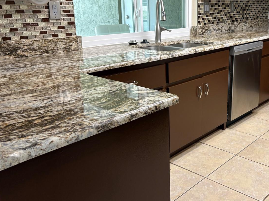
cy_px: 87
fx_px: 295
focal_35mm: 38
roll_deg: +0.5
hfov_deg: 47.9
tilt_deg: -15.5
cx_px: 187
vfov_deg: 37.6
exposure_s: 1/60
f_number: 1.6
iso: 100
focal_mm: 5.96
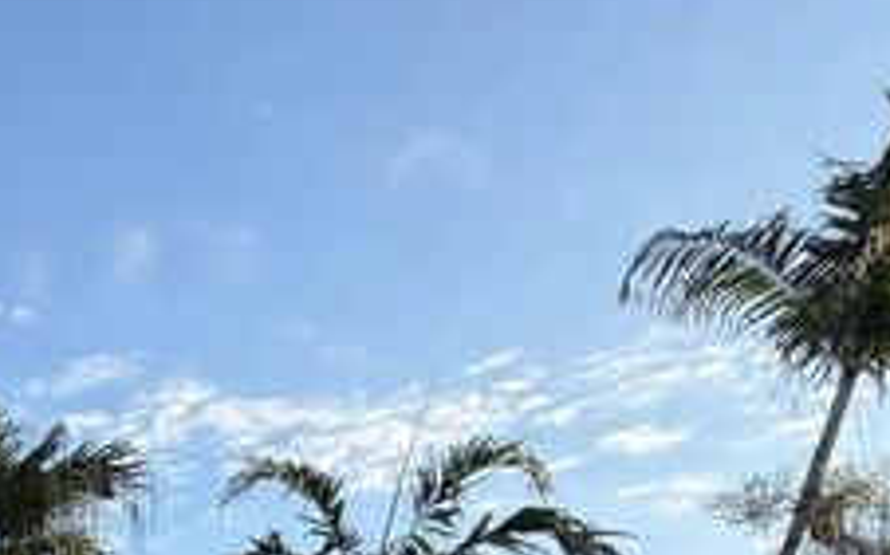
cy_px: 913
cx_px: -232
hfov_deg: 34.9
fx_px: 1018
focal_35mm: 42
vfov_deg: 22.5
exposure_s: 1/686
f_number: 2.2
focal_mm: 2.22
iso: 40
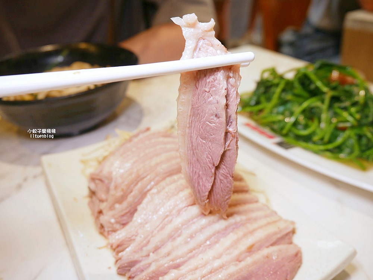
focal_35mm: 28
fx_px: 302
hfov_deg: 63.4
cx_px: 186
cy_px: 140
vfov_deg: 49.8
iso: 200
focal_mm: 14
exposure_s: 1/80
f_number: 3.5
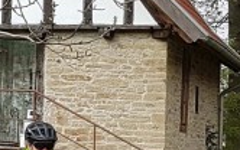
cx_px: 217
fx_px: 1113
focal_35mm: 170
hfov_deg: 12.2
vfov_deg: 7.7
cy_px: 167
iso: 40
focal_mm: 4.2
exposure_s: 1/982
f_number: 1.7
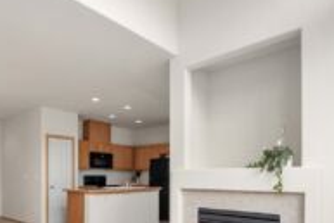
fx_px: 269
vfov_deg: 42.9
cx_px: 145
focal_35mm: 29
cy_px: 179
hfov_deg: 63.4
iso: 1000
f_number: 7.1
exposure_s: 1/30
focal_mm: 14
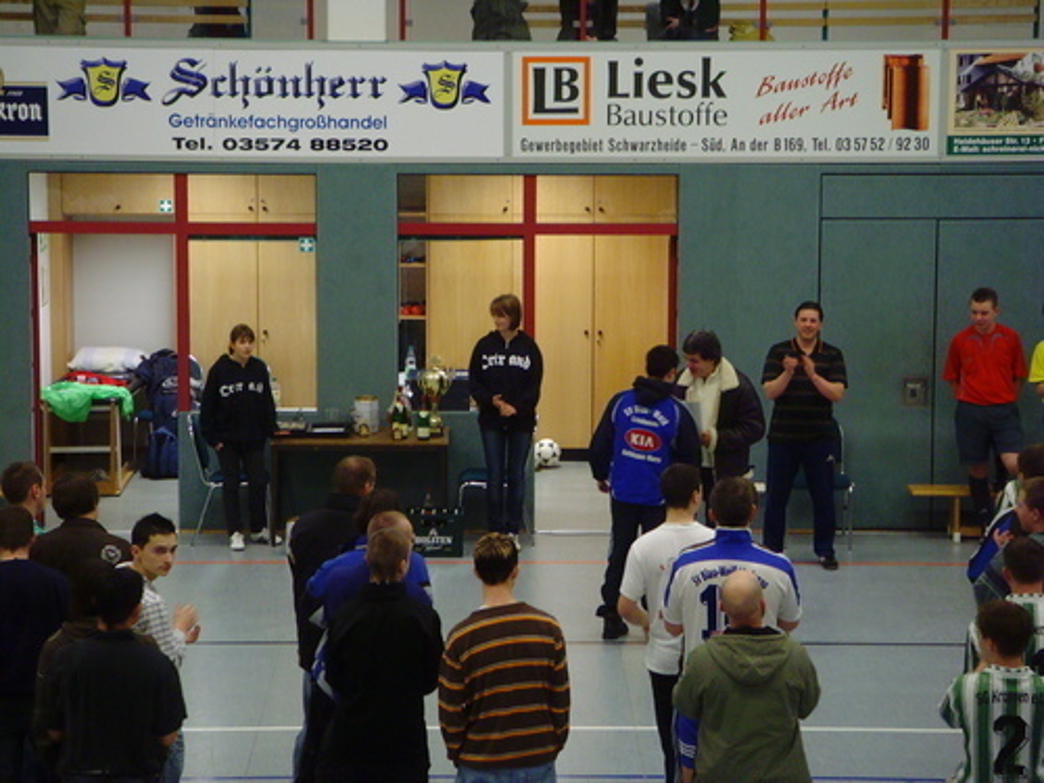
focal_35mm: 117
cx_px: 522
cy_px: 392
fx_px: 3529
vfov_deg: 12.7
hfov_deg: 16.8
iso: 200
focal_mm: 19.8
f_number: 4.5
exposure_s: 1/15
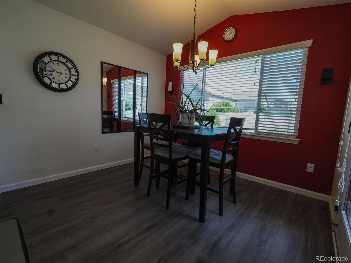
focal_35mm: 16
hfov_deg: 94.5
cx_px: 176
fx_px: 162
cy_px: 132
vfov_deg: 78.1
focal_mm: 8
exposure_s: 1/60
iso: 400
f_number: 7.1
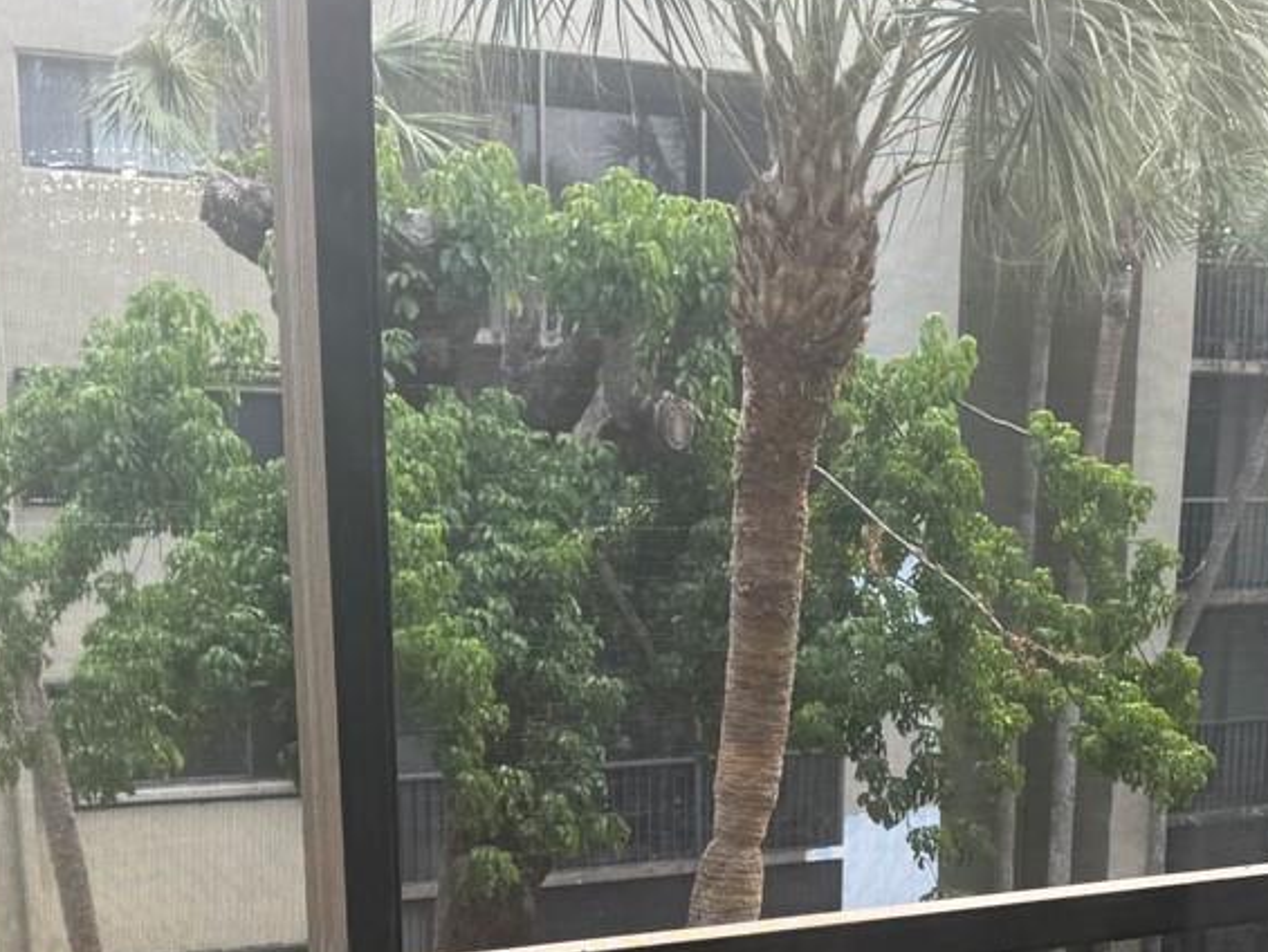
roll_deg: -1.8
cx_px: 761
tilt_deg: -16.7
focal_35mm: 68
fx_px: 2491
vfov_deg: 20.1
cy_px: 1172
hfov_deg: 28.5
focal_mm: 6.76
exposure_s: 1/135
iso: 64
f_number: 1.78
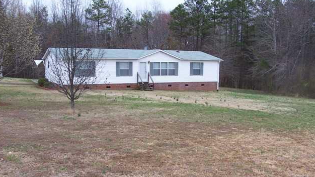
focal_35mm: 39
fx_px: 326
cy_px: 114
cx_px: 156
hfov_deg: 51.6
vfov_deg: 30.3
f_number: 2.8
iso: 80
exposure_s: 1/125
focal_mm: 6
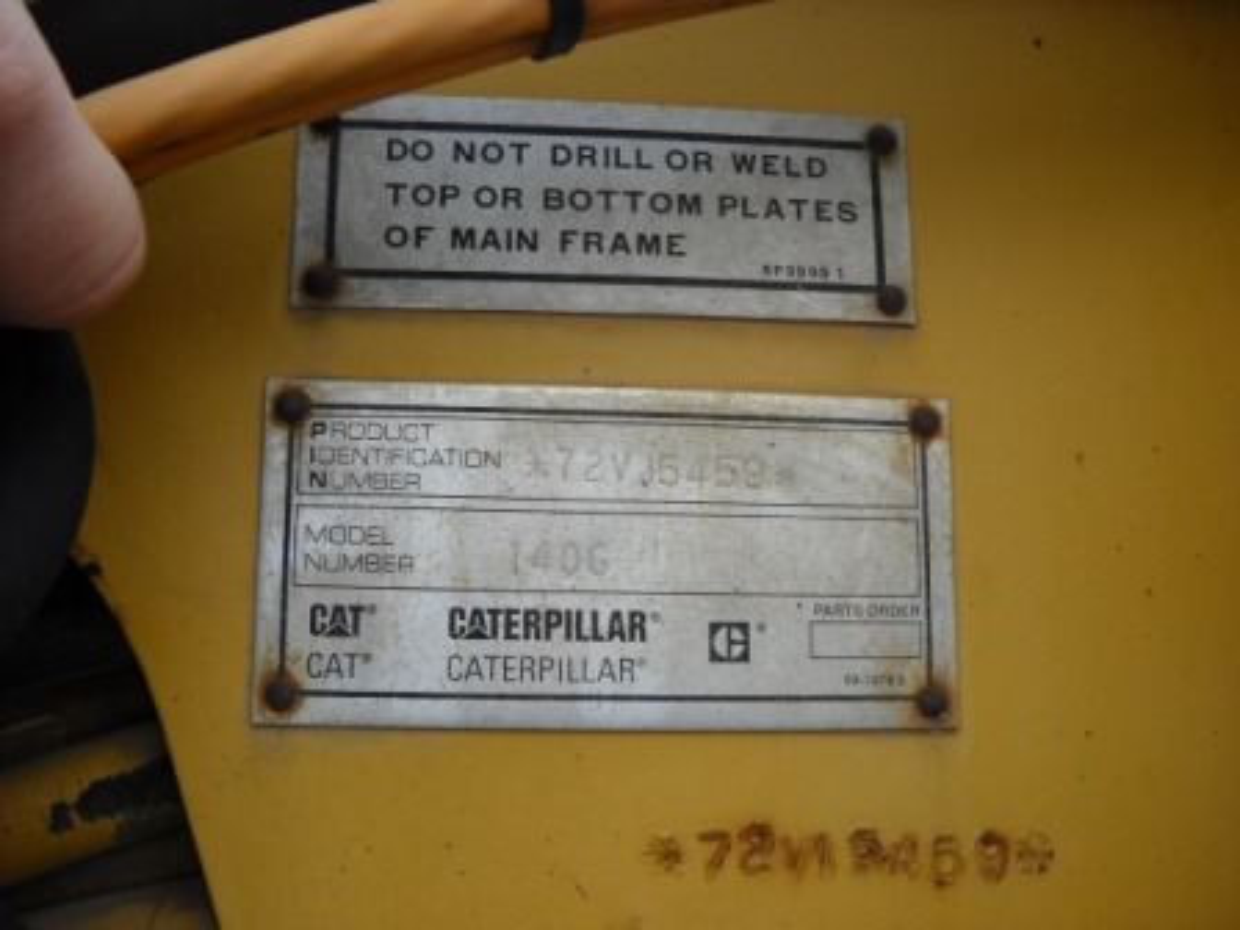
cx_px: 620
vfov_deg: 35.1
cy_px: 465
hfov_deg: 45.8
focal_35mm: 41
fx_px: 1469
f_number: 3.1
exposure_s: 1/64
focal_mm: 6.72
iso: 64
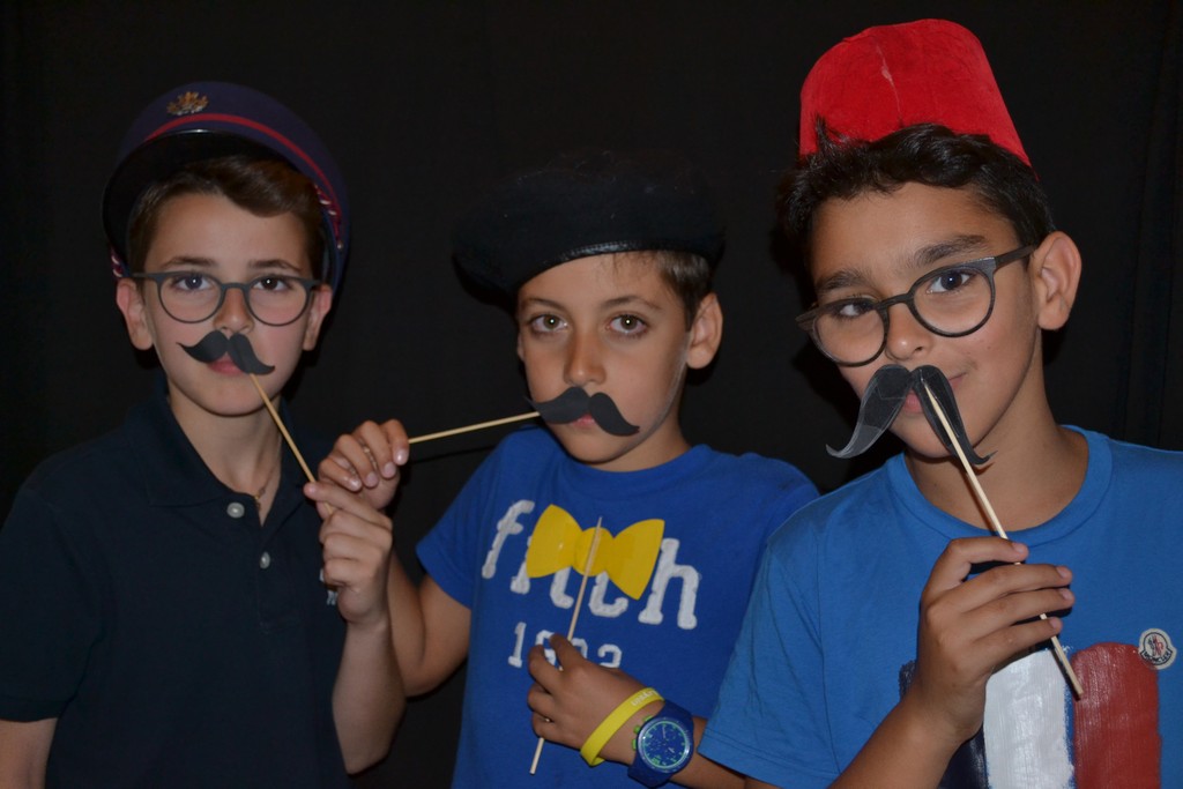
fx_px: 1479
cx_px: 592
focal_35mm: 45
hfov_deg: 43.6
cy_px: 394
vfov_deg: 29.9
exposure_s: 1/30
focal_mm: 30
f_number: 4.5
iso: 800
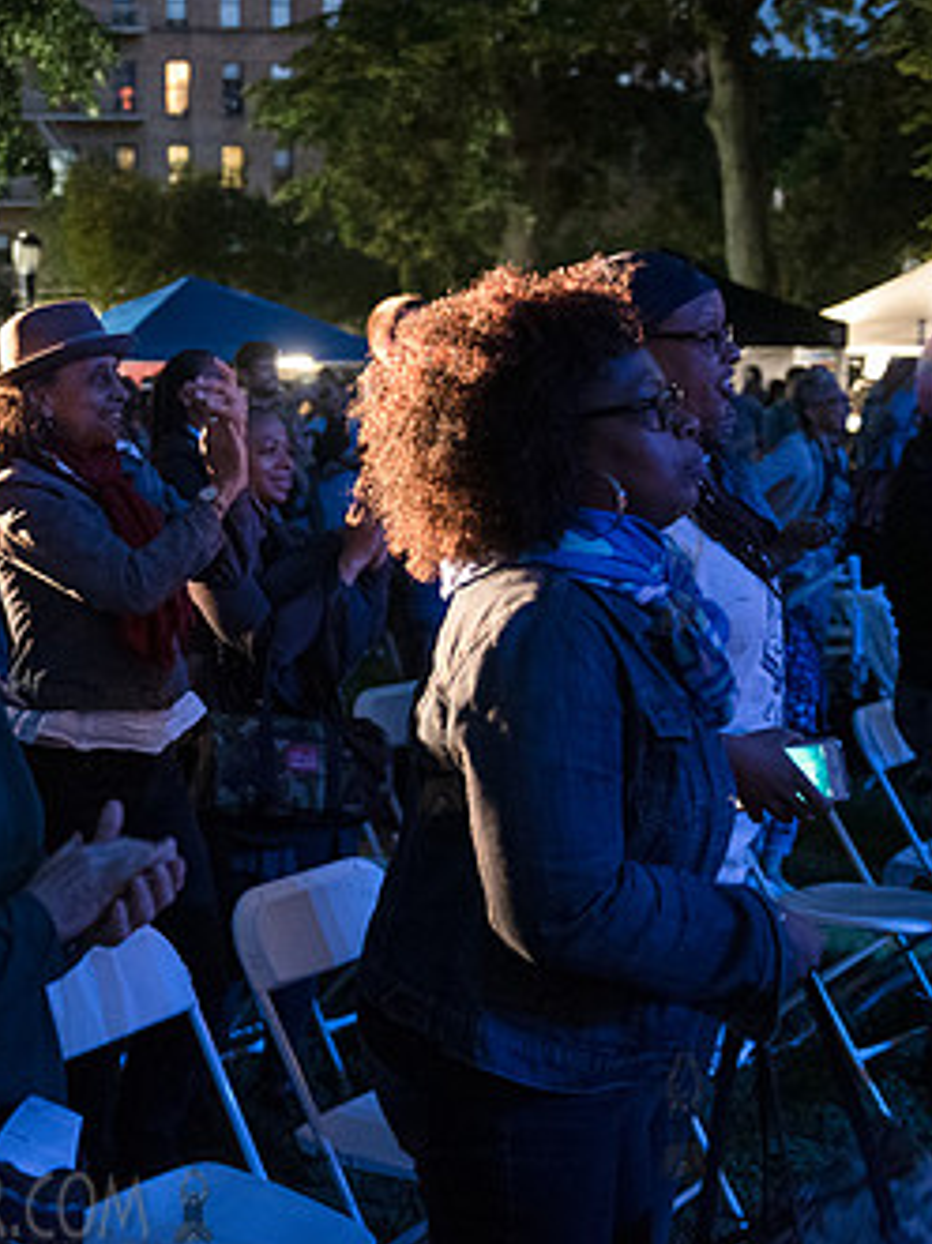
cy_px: 566
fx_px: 1940
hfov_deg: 25.4
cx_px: -45
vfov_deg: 35.5
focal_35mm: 54
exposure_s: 1/80
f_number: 2.8
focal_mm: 32
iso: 5000
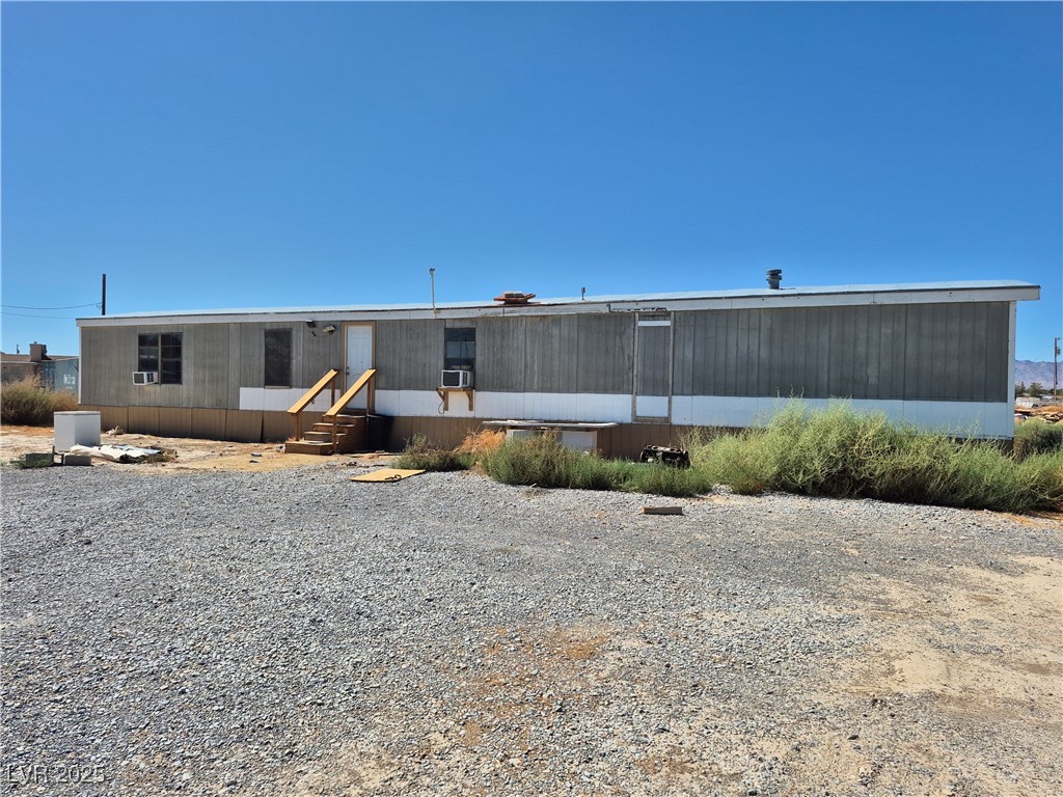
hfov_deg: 73.9
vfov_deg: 58.9
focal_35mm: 23
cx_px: 532
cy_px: 398
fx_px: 706
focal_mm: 5.4
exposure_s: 1/2592
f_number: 1.8
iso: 25
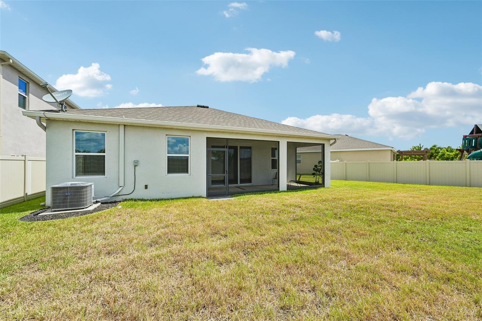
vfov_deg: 81.2
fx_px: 187
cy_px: 160
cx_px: 241
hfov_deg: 104.3
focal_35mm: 14
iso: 400
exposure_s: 1/1600
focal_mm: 14
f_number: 8
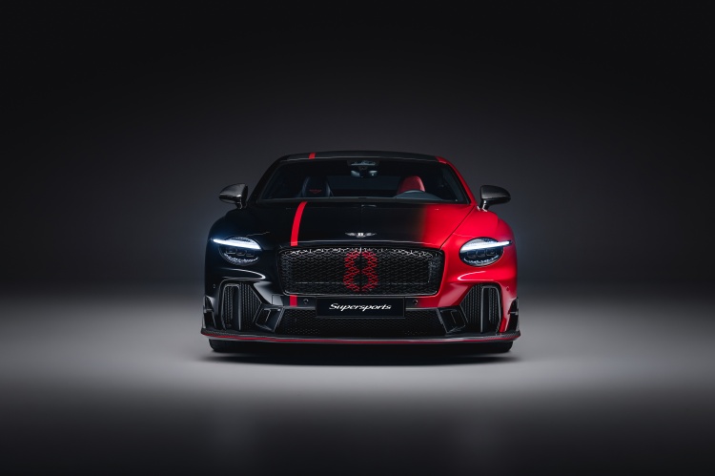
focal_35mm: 60
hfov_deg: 33.4
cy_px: 238
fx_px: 1191
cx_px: 358
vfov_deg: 22.6
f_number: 7.1
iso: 200
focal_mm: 60
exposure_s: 1/4
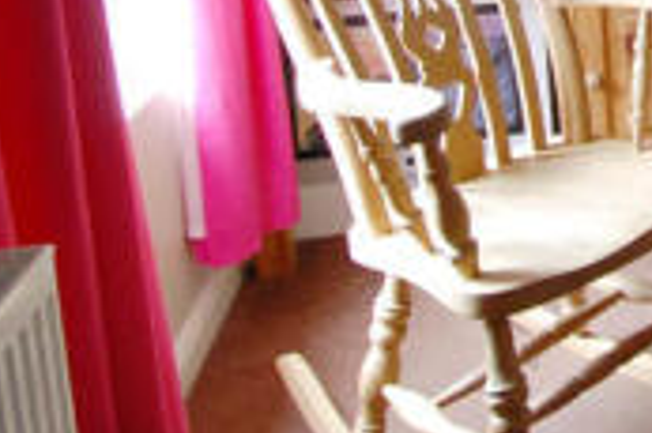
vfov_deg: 21.2
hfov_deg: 30.5
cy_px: -154
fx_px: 1031
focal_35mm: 57
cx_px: 754
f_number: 3.5
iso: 800
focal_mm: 10
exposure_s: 1/25
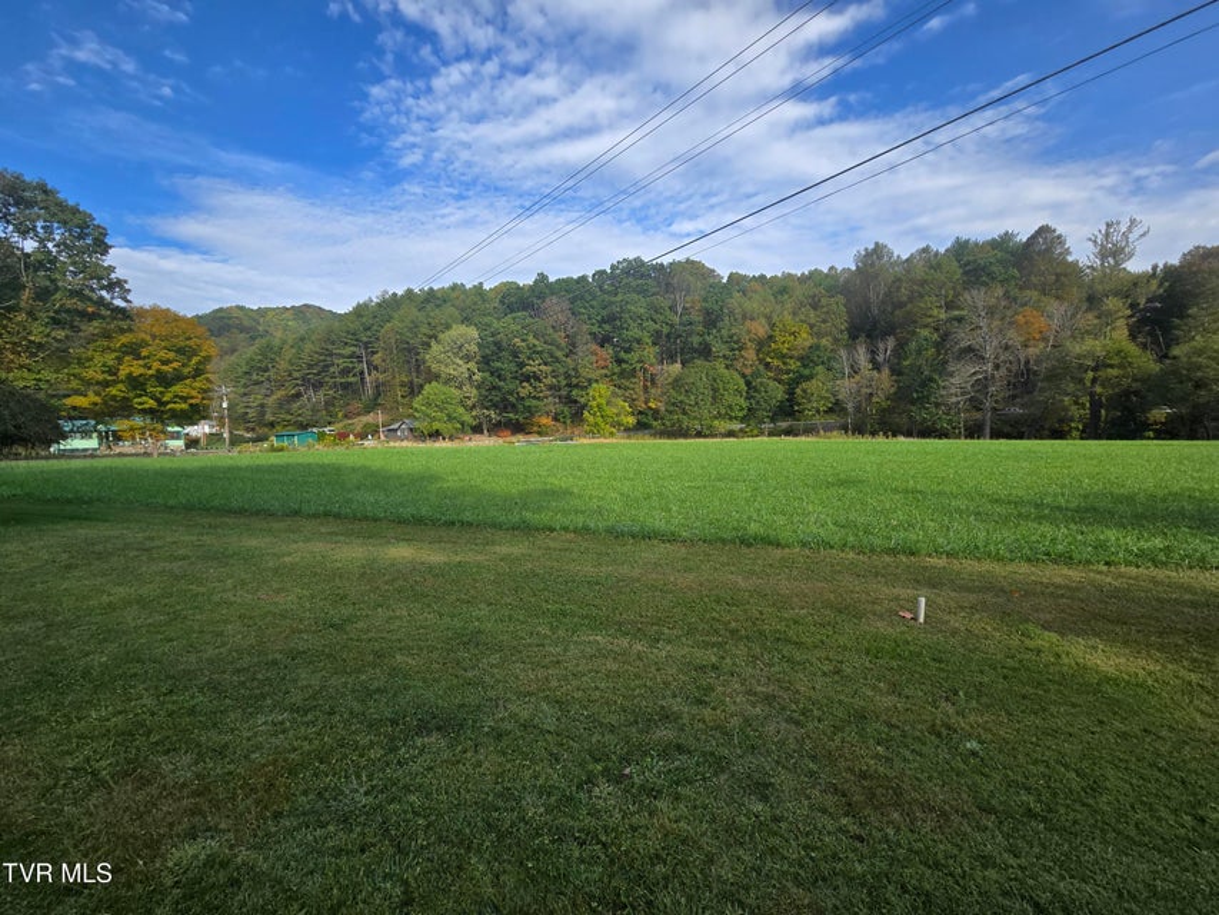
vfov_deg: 89.9
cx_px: 610
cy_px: 458
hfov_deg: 106.2
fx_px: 458
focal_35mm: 13
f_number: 2.2
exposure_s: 1/1262
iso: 50
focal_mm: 2.2
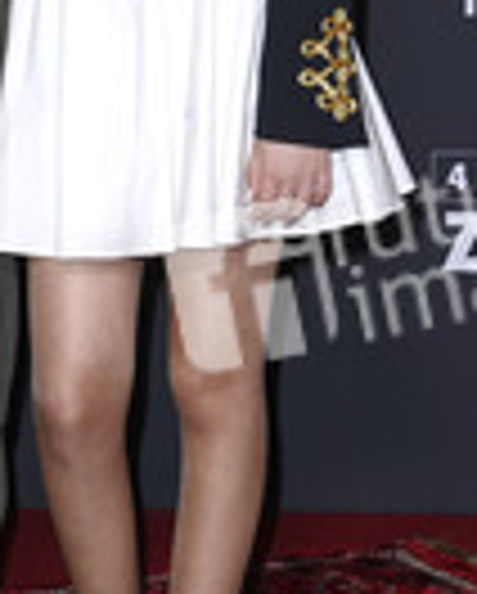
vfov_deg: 8.0
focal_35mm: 241
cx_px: -14
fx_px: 4243
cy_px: 40
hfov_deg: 6.4
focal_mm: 85
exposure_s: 1/250
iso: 1000
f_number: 5.6
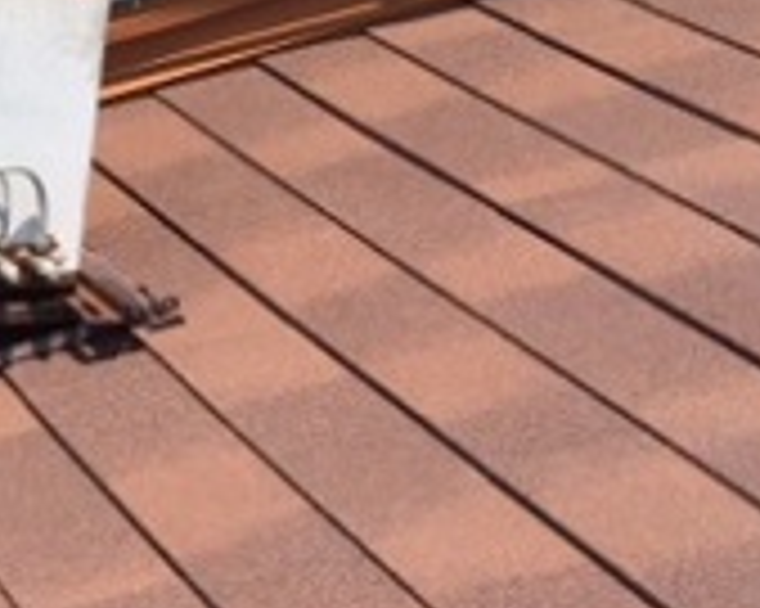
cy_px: 234
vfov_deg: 14.2
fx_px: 2428
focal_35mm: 108
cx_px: -331
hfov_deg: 16.4
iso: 32
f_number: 2.2
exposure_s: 1/1709
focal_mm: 4.12
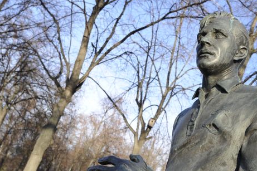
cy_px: 114
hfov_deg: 44.3
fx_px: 314
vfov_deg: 30.3
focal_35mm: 44
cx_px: 154
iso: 400
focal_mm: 29
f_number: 5.6
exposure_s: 1/500
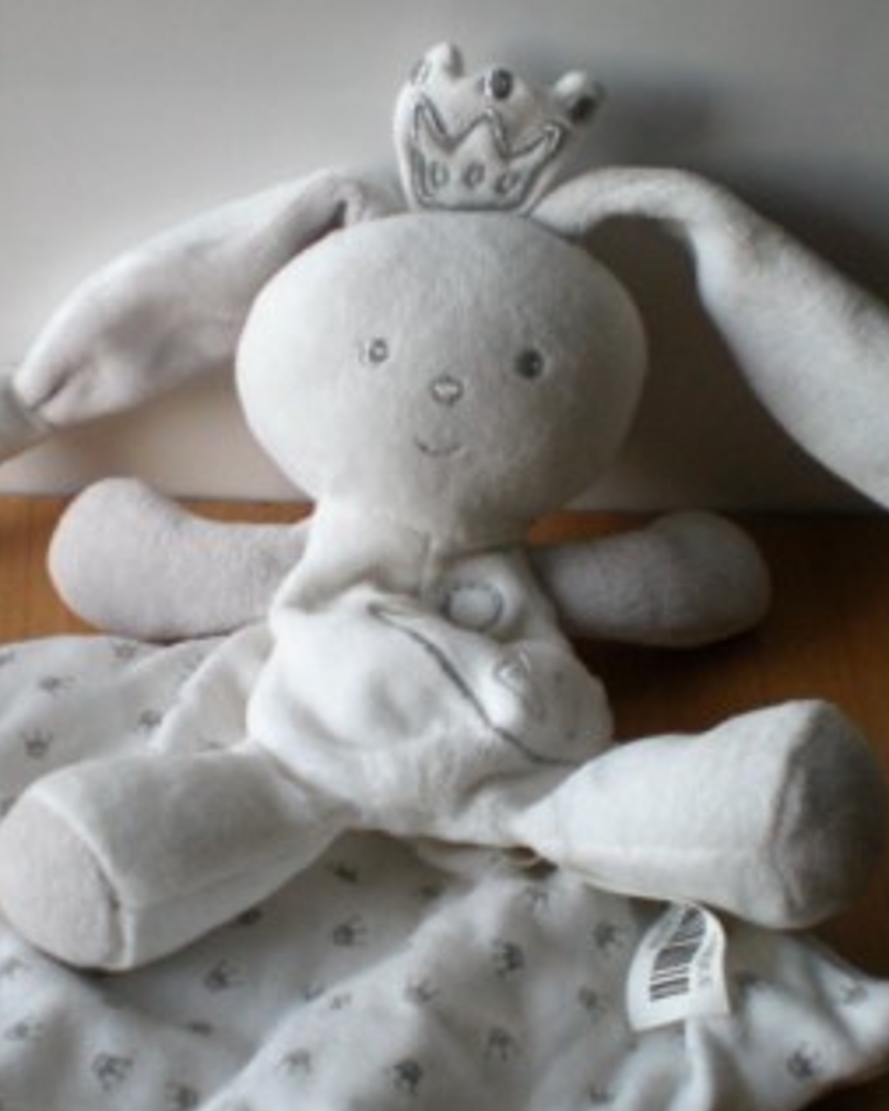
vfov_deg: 30.9
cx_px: 316
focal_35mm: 61
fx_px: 2005
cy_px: 629
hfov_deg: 24.9
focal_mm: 6.3
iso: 200
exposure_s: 1/17
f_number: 3.1
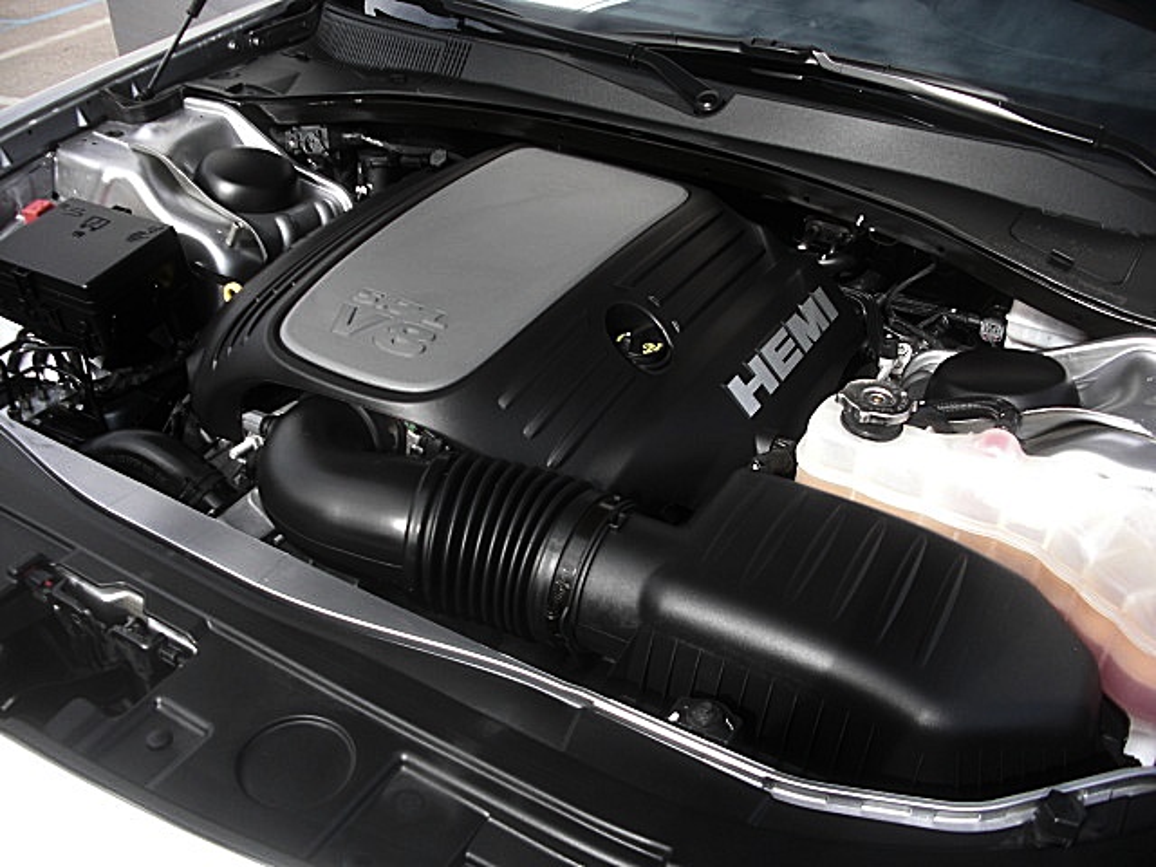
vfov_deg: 39.7
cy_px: 434
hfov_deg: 51.4
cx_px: 578
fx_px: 1202
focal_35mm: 36
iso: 50
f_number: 2.8
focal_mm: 6.3
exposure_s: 1/250
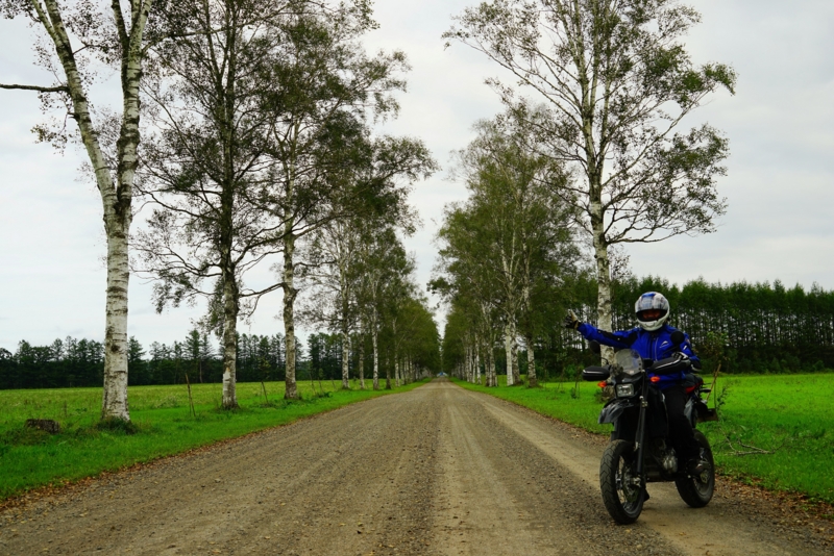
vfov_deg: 31.9
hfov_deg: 46.4
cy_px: 278
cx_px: 417
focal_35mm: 42
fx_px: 973
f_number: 6.7
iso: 100
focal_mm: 42
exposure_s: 1/90
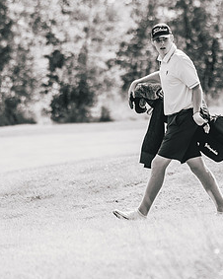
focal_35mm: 390
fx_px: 3221
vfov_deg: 5.0
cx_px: 163
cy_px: 85
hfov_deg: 4.0
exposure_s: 1/1600
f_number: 2.8
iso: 100
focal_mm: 150
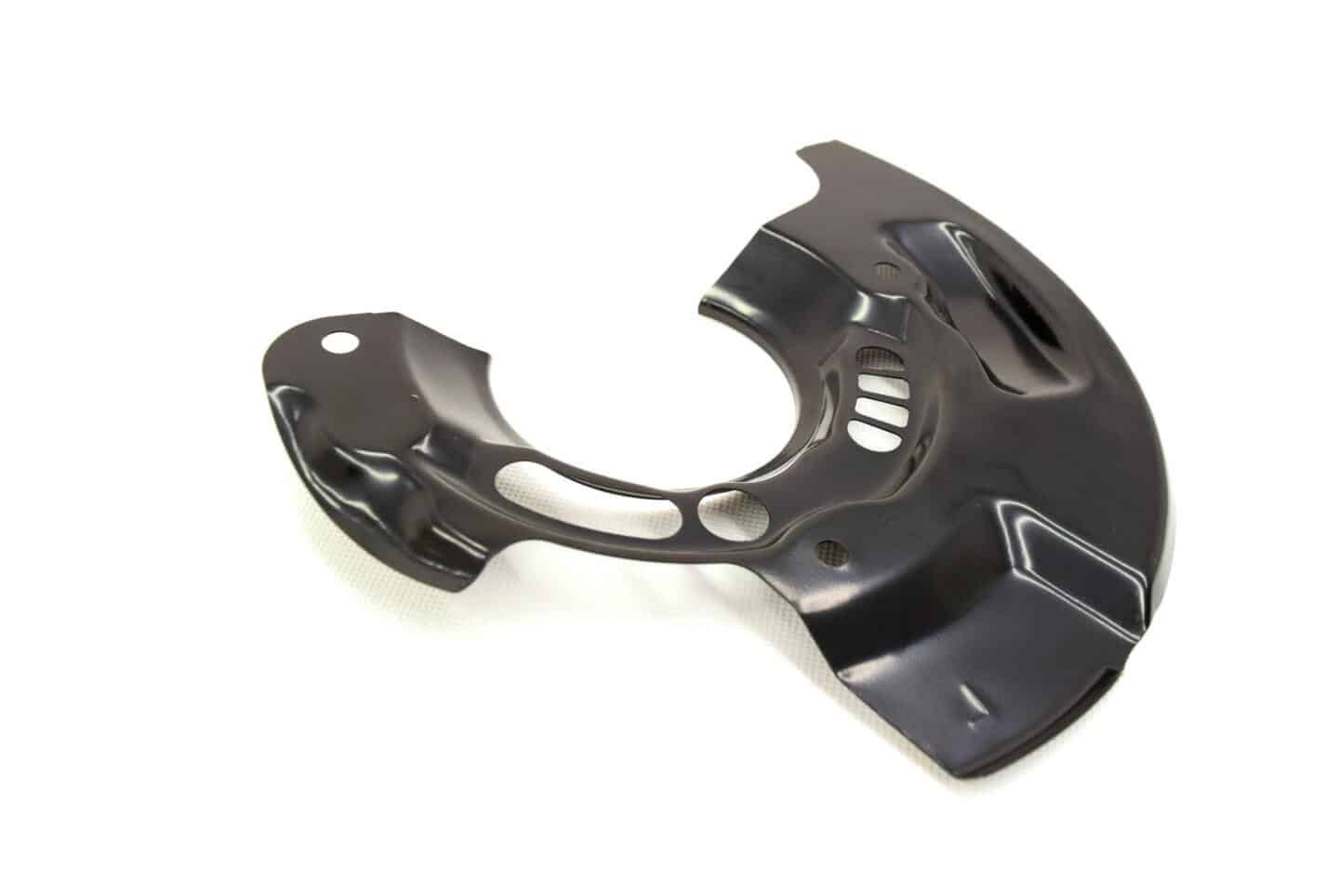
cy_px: 448
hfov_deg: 59.4
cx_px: 670
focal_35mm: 32
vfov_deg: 41.8
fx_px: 1173
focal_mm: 21
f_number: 5.6
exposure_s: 1/125
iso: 400
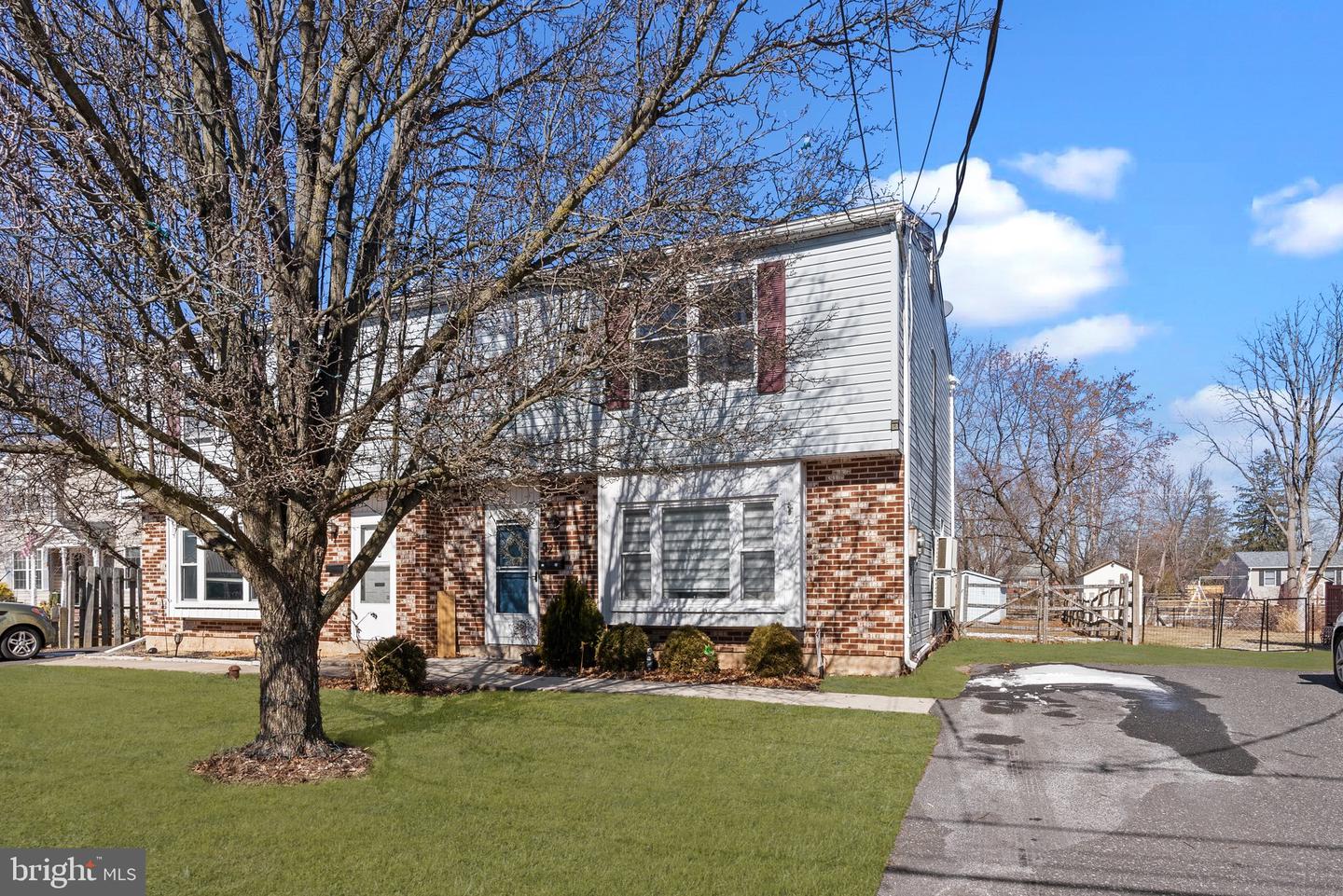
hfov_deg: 84.0
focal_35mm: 20
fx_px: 746
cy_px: 448
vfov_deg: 62.0
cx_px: 672
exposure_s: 1/500
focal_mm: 20
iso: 800
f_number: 11
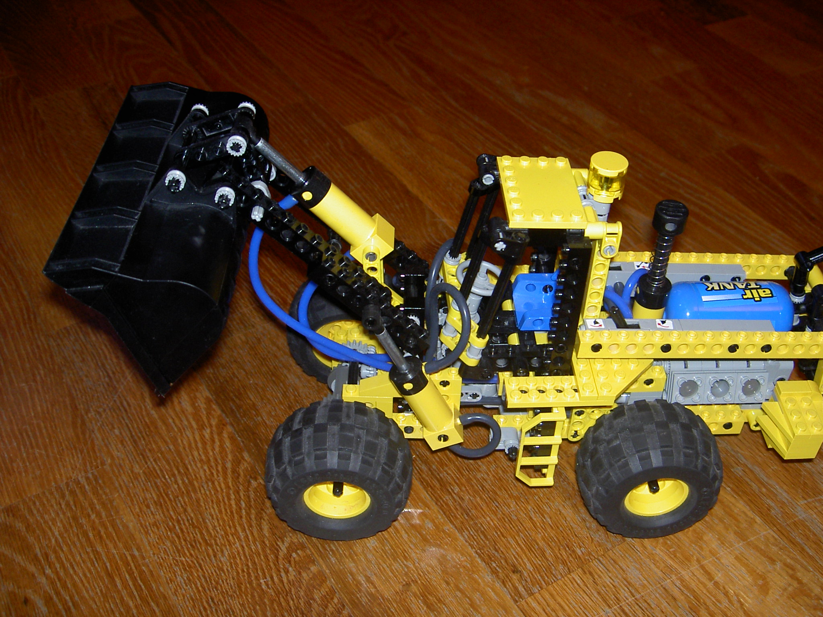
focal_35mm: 39
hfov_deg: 47.9
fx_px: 927
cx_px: 412
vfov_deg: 36.8
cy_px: 308
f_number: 2.8
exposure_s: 1/59.5
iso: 100
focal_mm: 8
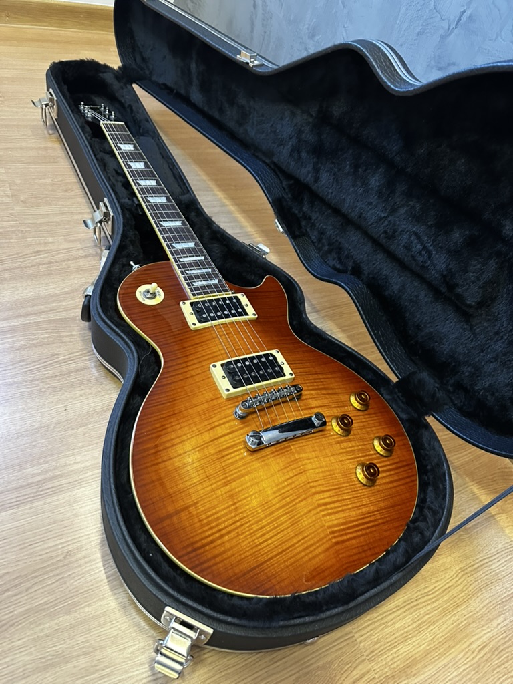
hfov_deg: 56.8
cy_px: 342
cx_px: 256
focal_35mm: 24
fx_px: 474
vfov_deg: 71.6
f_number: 1.78
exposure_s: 1/60
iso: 500
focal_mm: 6.86
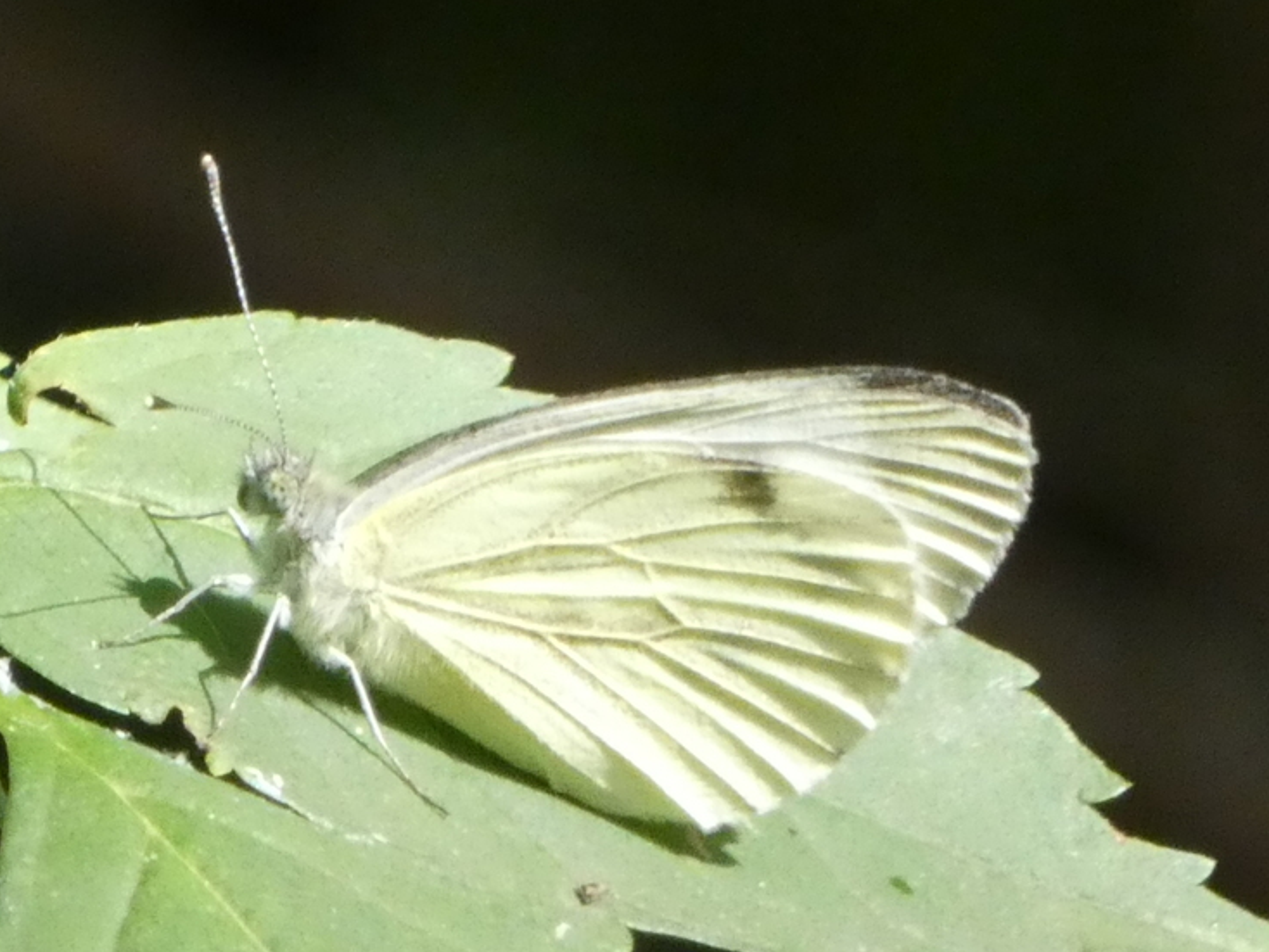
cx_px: 535
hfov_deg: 2.7
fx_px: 27357
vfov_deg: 2.0
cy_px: 534
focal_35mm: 746
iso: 800
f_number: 5.6
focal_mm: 115
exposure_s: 1/100
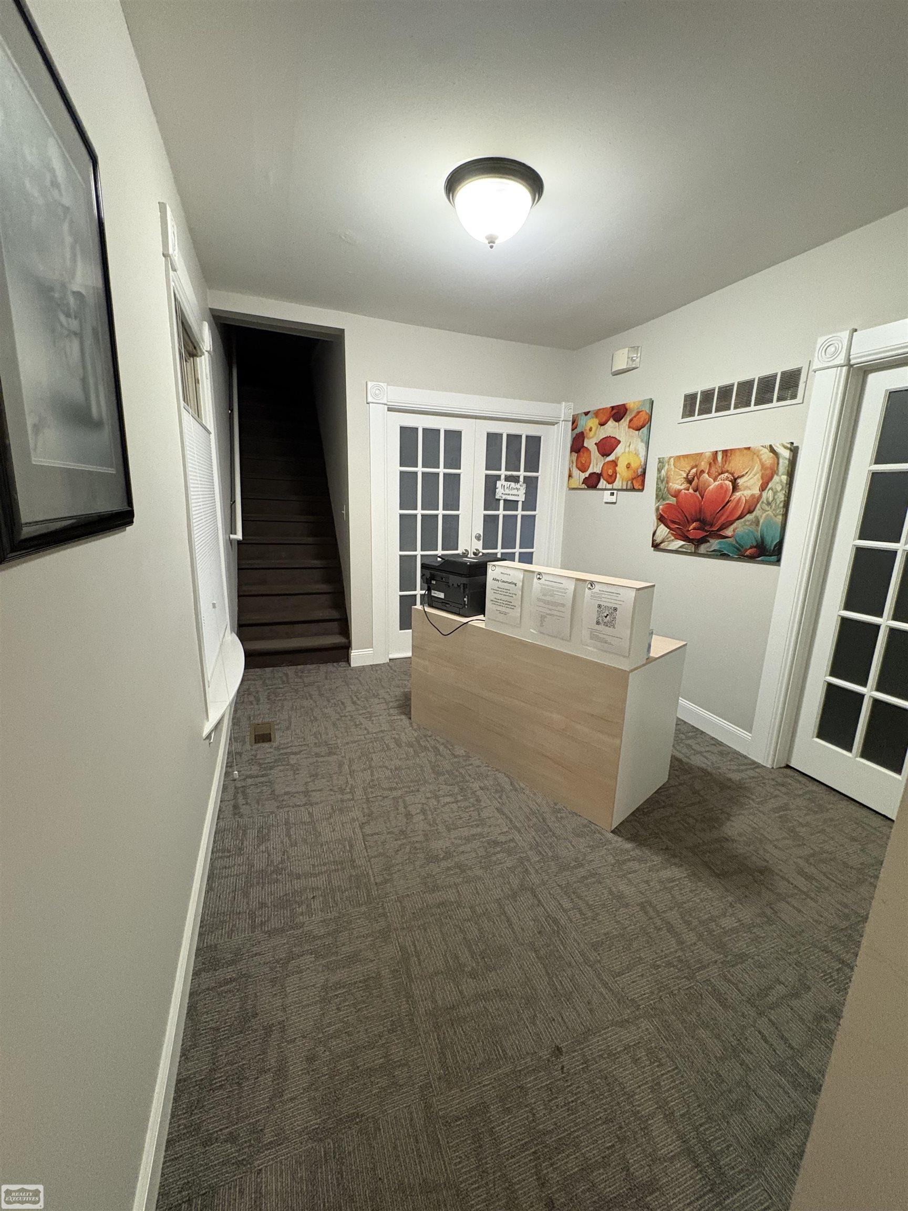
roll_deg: -1.6
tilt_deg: -13.1
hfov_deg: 85.7
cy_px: 606
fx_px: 490
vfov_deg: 102.1
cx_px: 454
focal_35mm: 14
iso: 640
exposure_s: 1/60
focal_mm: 2.22
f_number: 2.2
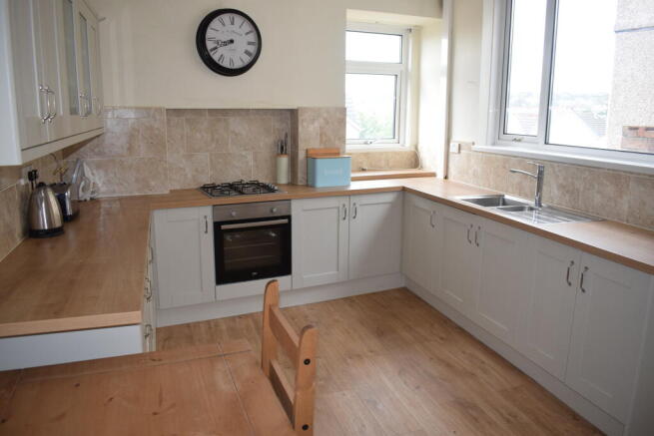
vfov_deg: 48.0
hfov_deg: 67.4
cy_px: 218
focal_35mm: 27
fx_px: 491
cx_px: 327
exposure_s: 1/100
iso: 800
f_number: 5
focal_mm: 18
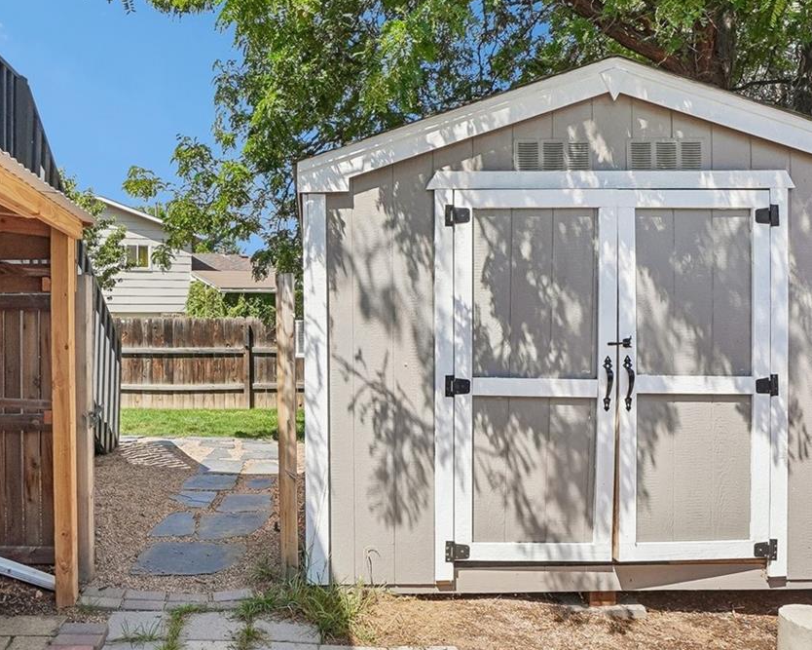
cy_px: 360
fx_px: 649
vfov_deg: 53.1
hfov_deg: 63.0
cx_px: 293
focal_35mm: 27
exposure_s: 1/200
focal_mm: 10
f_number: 8
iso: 100
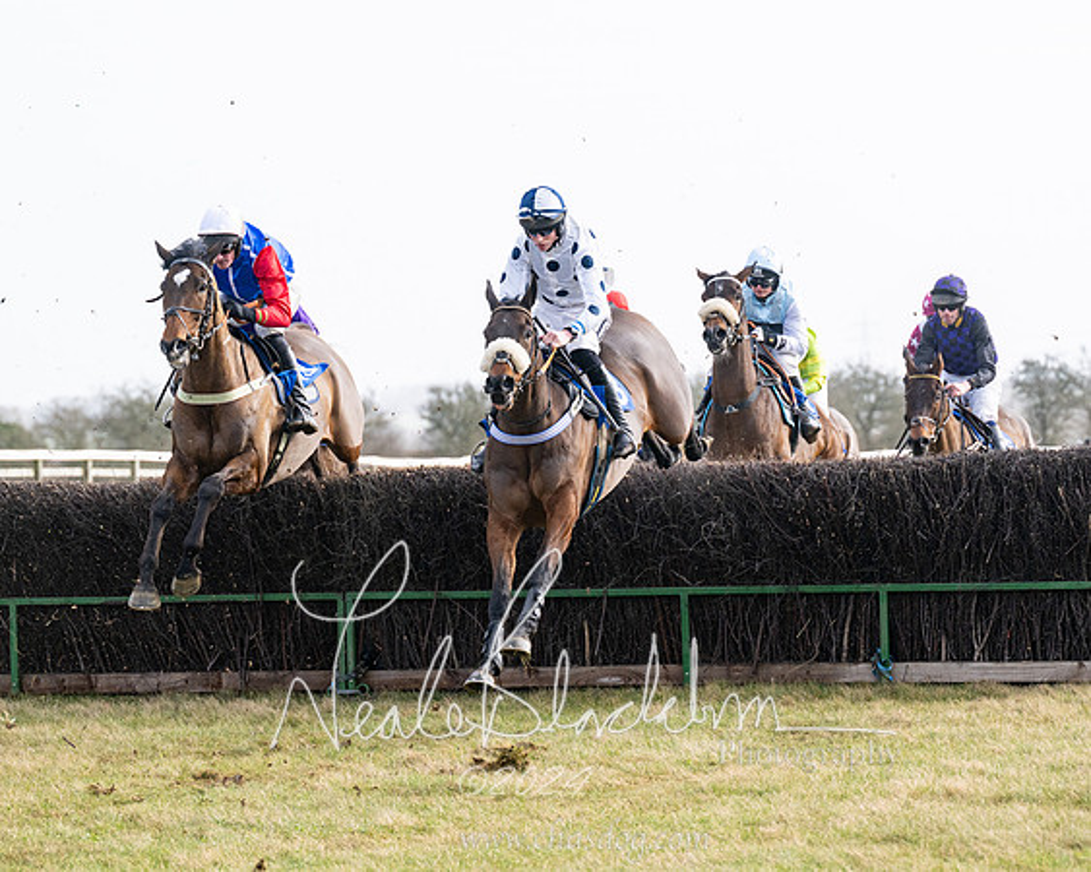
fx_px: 6458
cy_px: 439
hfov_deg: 9.7
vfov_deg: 7.7
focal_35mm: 200
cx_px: 622
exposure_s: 1/1600
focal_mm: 155
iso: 400
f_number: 5
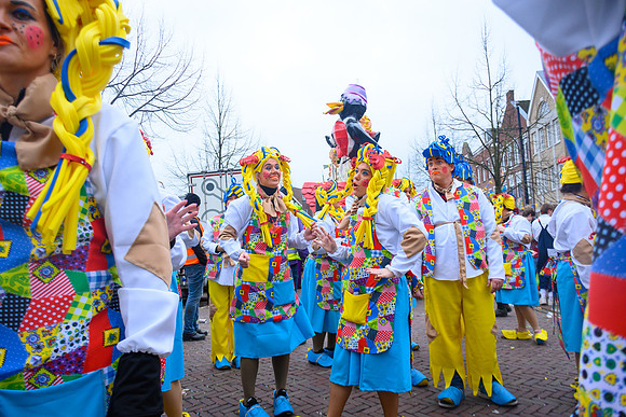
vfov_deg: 48.0
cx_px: 313
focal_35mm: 27
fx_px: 470
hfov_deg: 67.4
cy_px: 208
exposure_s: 1/500
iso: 400
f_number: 5
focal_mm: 18
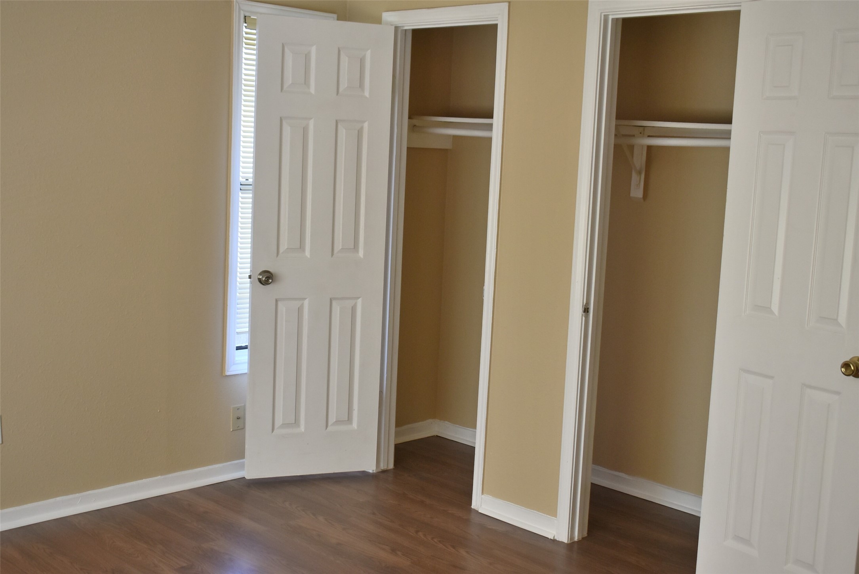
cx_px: 430
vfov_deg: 29.9
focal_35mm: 45
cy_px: 287
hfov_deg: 43.6
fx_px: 1074
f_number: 4.2
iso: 640
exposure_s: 1/250
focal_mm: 30
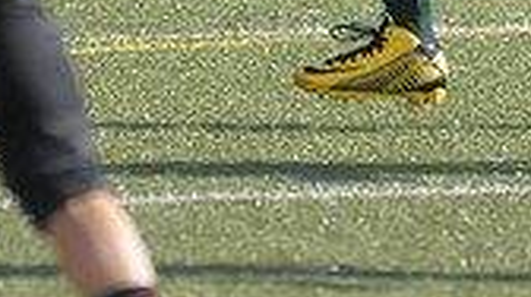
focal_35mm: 1464
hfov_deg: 1.5
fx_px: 20587
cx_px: 569
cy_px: -251
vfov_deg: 0.8
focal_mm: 270
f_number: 4
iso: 1600
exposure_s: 1/5000
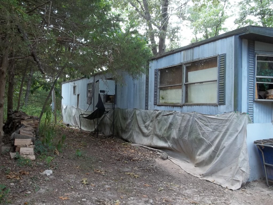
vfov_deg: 42.9
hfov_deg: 55.4
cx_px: 136
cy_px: 102
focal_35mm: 33
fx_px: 260
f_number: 3.3
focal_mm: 5.9
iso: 68
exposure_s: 1/30
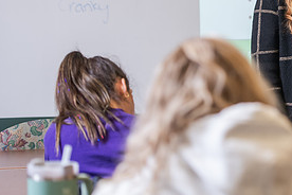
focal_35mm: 181
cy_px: 52
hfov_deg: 11.2
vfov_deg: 7.6
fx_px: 1468
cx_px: 292
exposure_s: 1/200
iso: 640
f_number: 3.2
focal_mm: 86
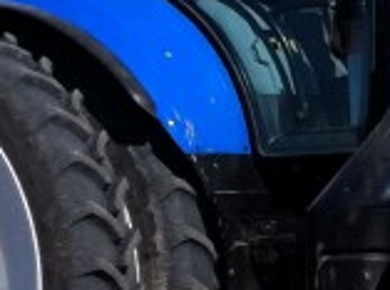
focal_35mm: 229
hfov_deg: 8.7
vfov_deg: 6.5
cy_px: 114
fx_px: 2574
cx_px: 236
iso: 80
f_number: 2.8
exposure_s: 1/2320
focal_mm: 3.85
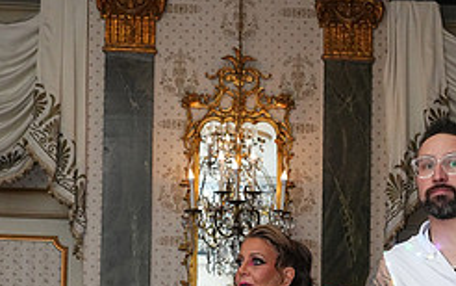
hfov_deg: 18.3
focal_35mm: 113
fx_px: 1405
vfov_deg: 11.3
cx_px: 355
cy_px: 388
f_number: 5
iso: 5000
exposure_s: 1/200
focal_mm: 47
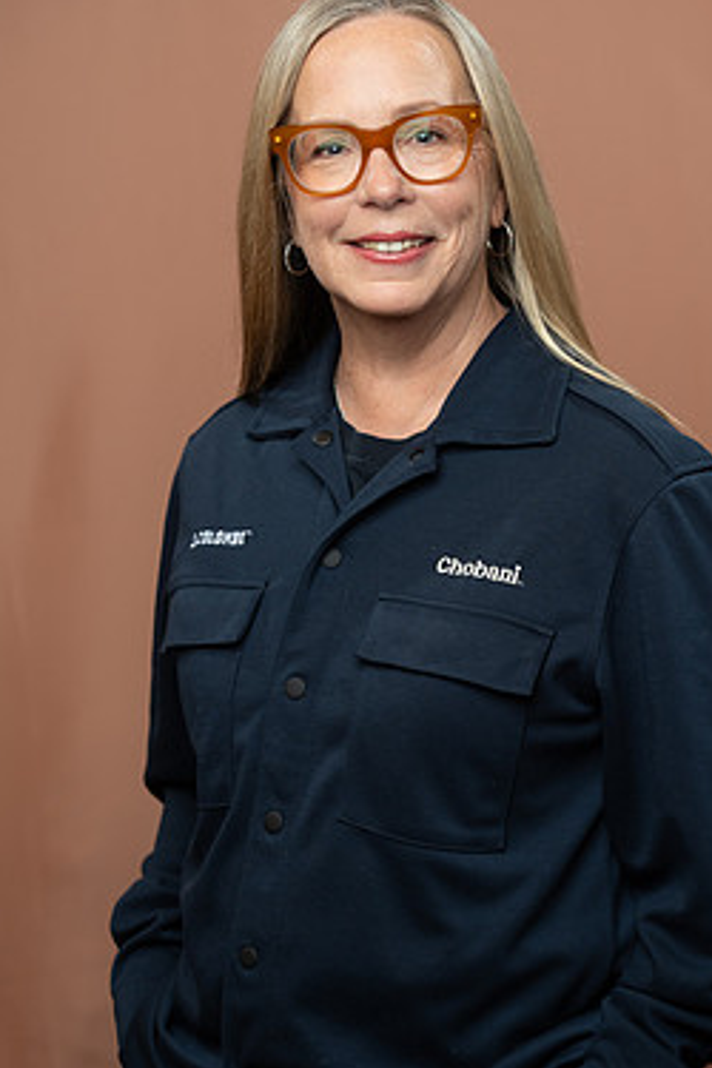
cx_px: 419
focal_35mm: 108
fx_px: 3204
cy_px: 456
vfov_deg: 18.9
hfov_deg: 12.7
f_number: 4
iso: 320
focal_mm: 90
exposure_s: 1/160
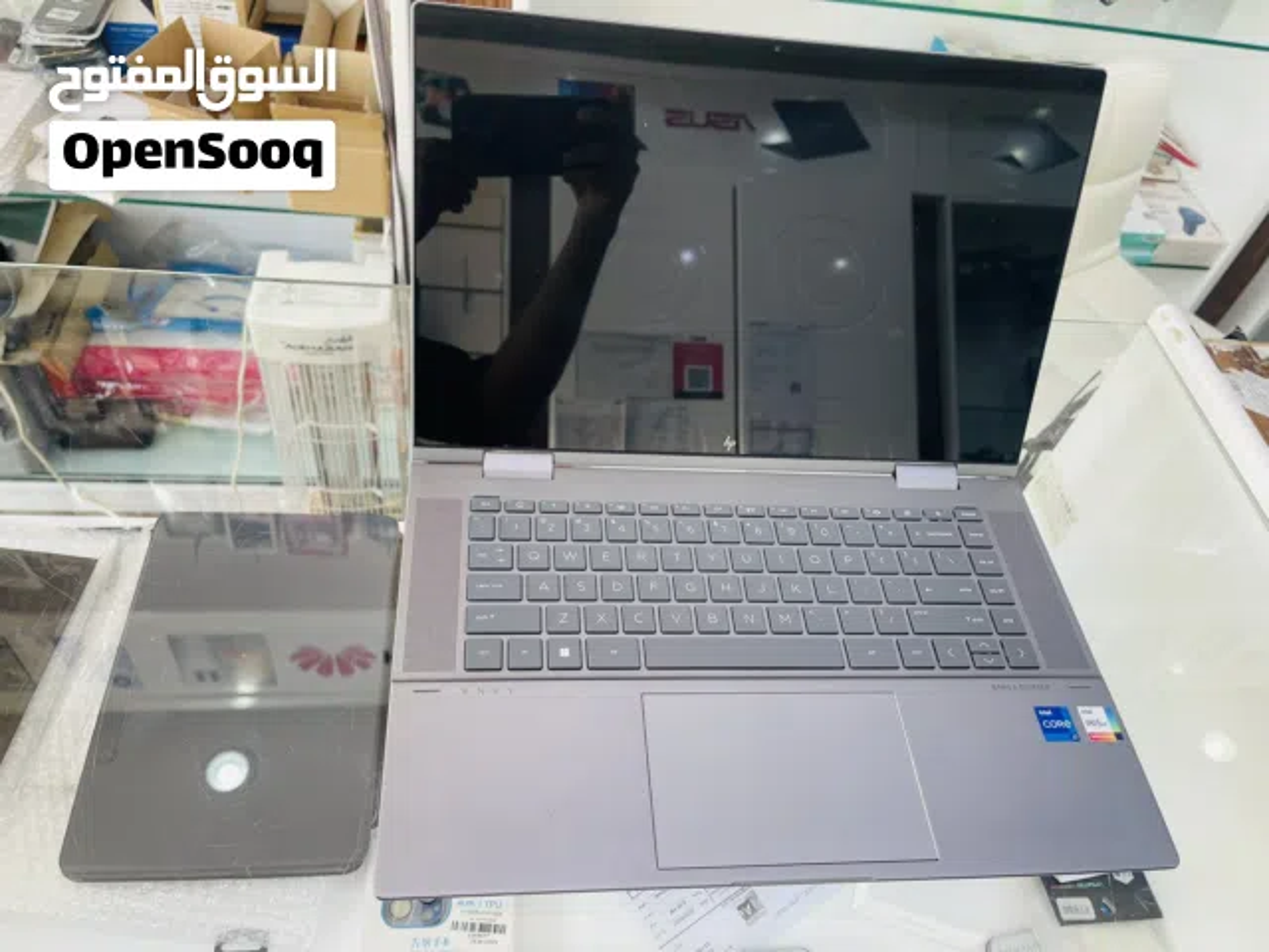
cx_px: 634
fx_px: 916
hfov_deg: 69.4
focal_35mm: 25
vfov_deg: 54.9
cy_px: 476
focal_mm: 5.1
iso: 40
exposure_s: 1/100
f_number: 1.6
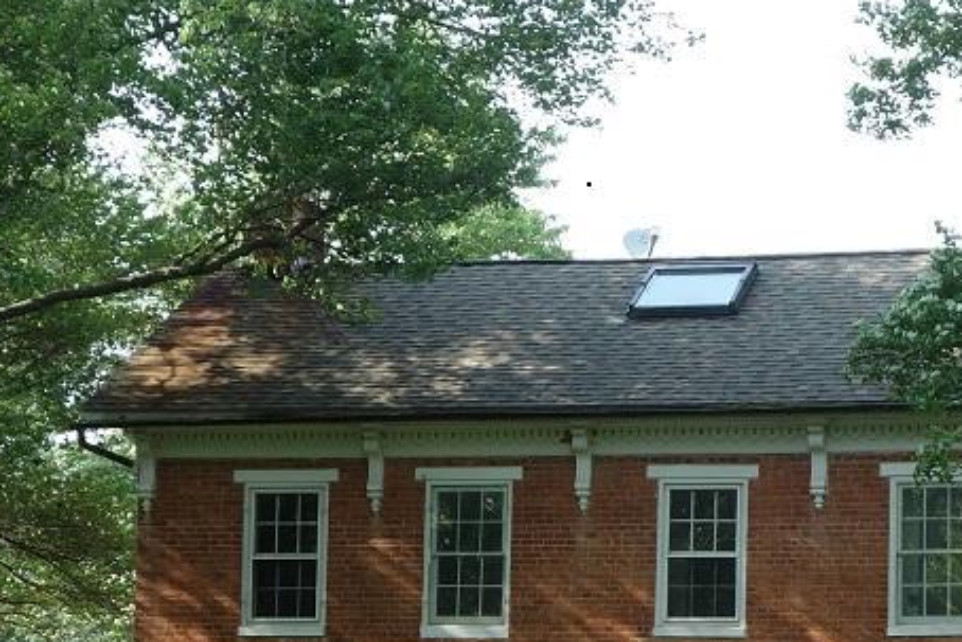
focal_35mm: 123
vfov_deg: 11.1
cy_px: 598
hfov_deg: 16.5
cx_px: 764
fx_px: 3288
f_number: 5
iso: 125
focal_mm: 19.1
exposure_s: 1/100
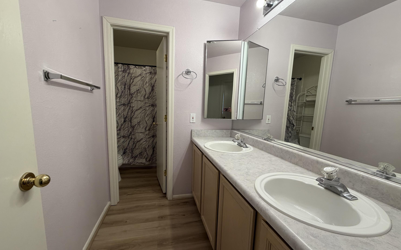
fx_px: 164
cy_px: 130
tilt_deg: -7.8
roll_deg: -1.3
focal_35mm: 15
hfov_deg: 101.5
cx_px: 198
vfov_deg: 74.8
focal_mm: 2.22
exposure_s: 1/120
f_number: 2.2
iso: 125
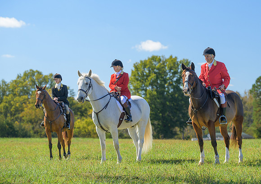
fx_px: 1023
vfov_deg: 10.3
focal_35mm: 139
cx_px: 160
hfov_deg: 14.5
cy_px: 84
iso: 200
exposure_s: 1/500
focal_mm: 110
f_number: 4
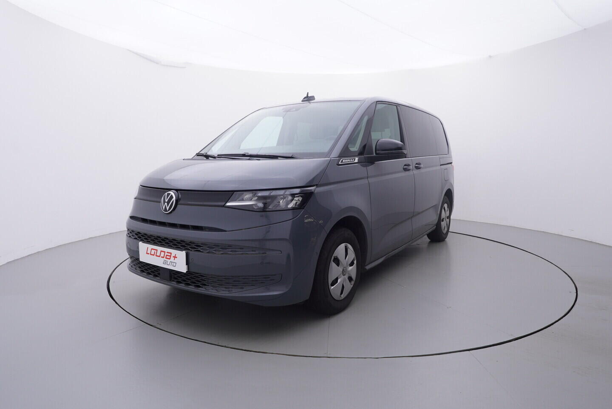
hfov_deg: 77.3
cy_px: 204
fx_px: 383
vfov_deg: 56.2
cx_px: 306
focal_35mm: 22
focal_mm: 15
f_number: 5
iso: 200
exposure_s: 1/80
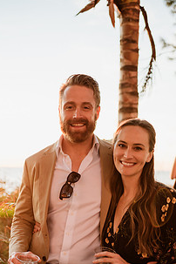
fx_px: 381
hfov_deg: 26.0
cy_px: 190
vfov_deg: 37.5
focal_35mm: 52
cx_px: 84
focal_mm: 35
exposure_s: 1/800
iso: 500
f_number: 2.2
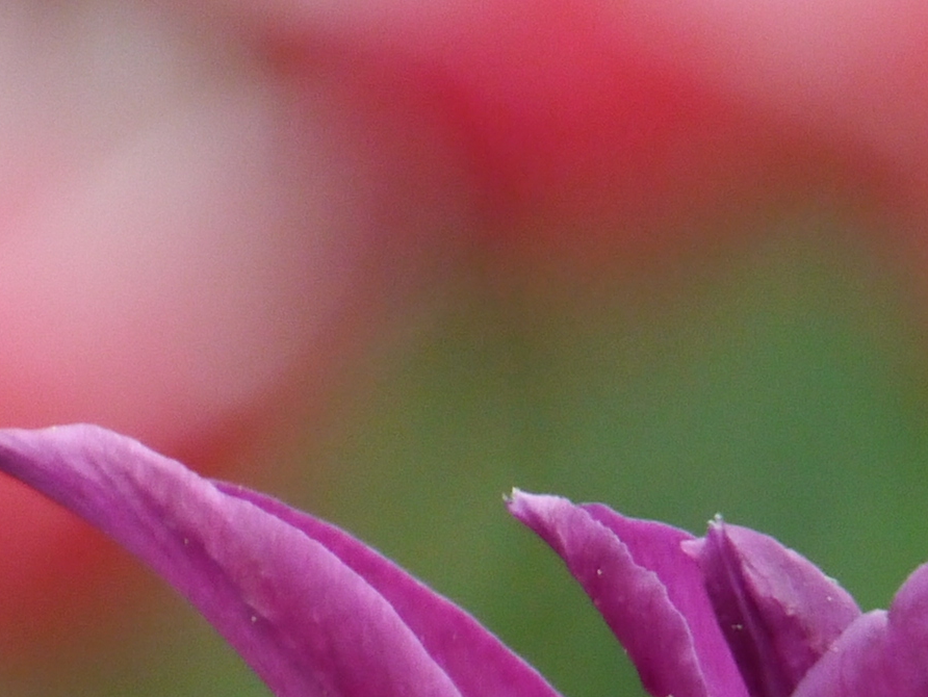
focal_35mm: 1380
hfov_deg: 1.4
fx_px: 37016
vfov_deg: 1.1
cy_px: 1469
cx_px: 2028
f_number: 5.6
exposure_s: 1/250
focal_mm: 134
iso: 800
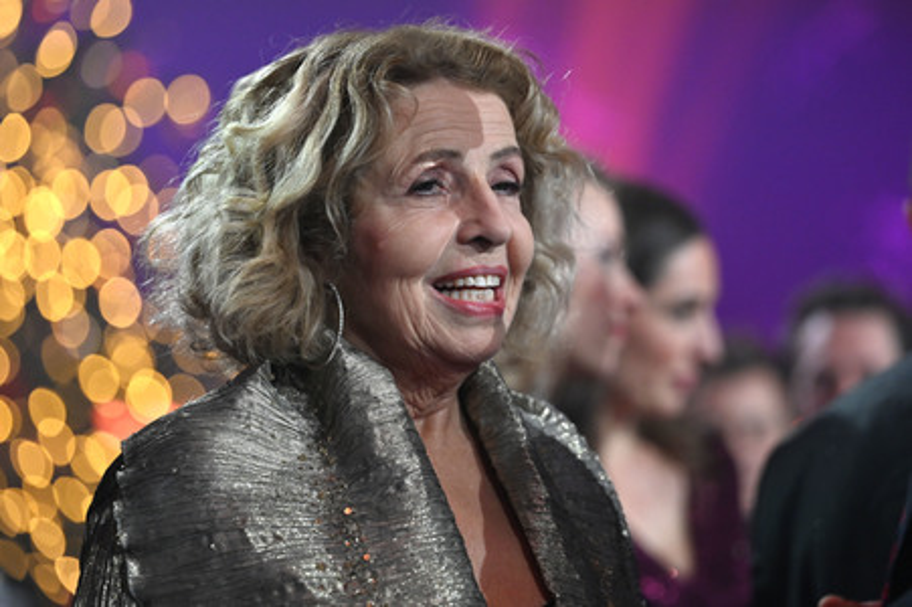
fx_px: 3417
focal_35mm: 135
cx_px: 456
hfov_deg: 15.2
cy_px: 304
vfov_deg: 10.1
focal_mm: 135
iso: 2500
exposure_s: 1/400
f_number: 2.8
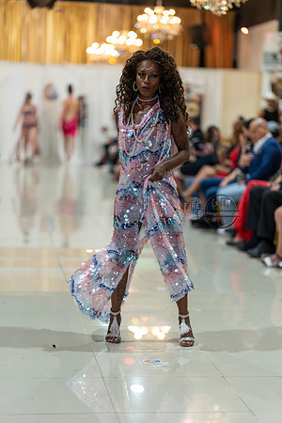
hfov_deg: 16.1
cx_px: 141
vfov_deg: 23.9
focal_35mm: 85
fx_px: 999
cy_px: 212
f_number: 1.4
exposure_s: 1/160
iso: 160
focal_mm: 85
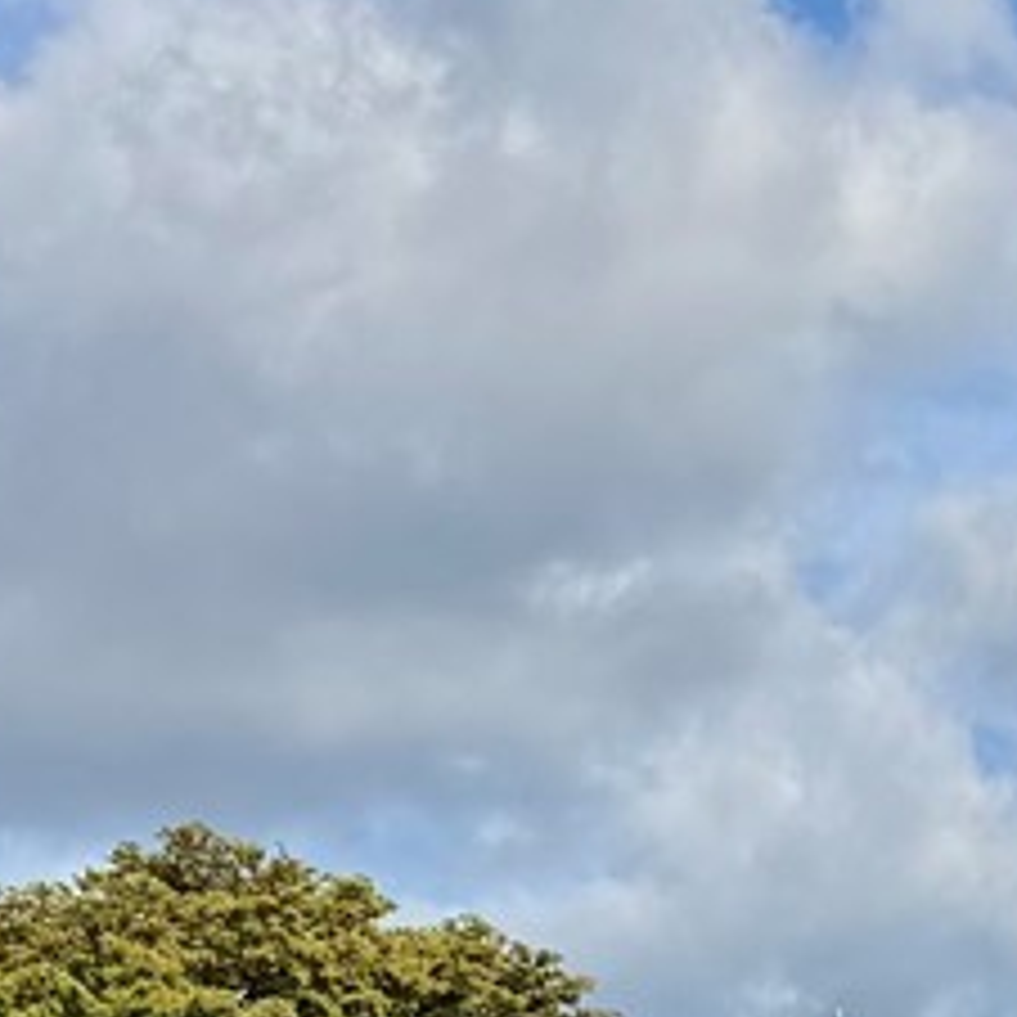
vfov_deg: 10.0
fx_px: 4986
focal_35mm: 150
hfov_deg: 11.4
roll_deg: +1.0
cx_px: 1228
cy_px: 2565
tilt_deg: -8.3
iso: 80
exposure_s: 1/5348
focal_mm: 6.76
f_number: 1.78
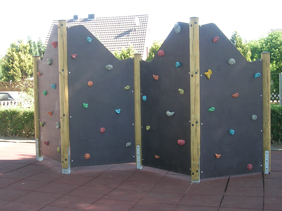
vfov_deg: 30.3
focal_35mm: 48
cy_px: 106
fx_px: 391
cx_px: 141
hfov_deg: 39.7
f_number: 3.1
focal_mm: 7.3
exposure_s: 1/68
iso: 50
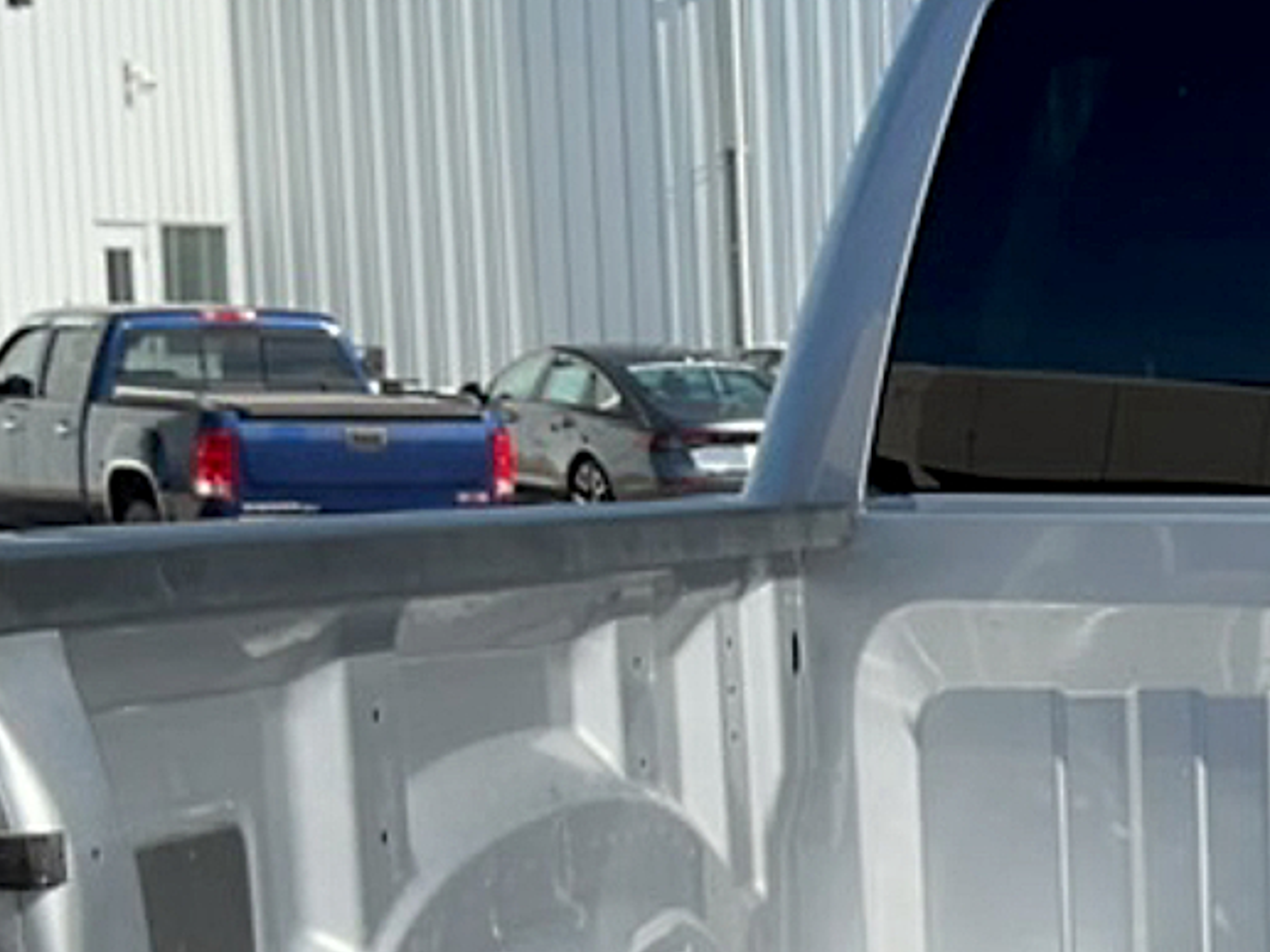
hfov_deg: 19.0
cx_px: 1797
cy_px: 1279
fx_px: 3412
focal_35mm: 93
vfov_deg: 15.1
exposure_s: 1/944
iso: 25
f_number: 1.8
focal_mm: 3
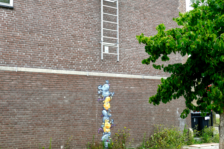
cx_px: 112
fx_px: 286
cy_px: 74
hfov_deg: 42.7
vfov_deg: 29.3
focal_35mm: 46
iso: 125
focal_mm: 16.7
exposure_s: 1/200
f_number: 3.2
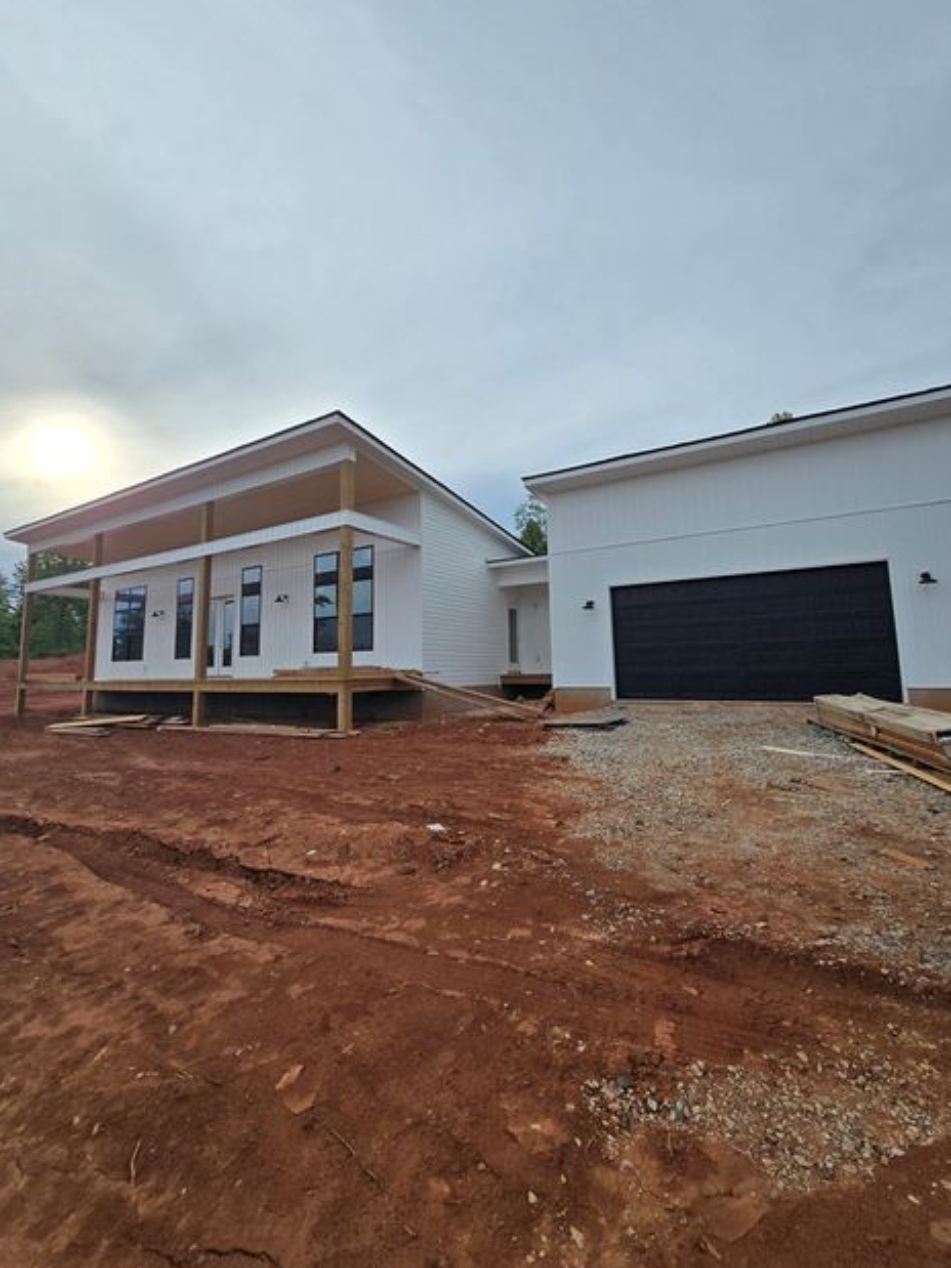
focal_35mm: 14
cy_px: 605
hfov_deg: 85.6
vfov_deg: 102.0
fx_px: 513
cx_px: 459
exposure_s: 1/2397
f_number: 2.2
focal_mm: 2.2
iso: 50
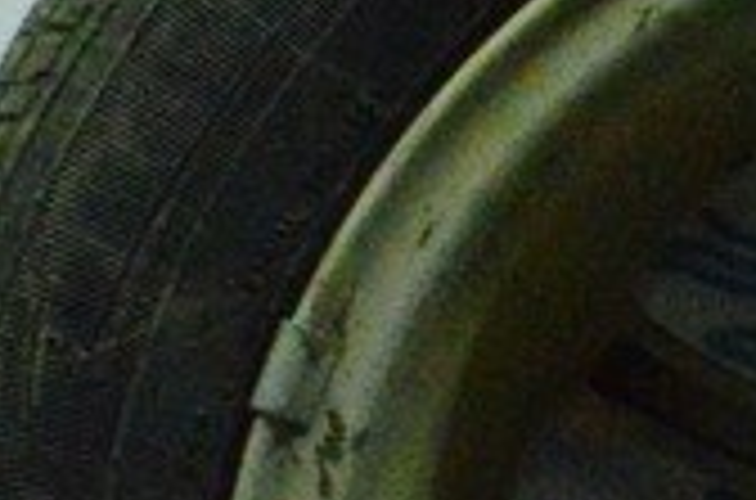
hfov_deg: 9.1
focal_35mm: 220
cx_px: 1206
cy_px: 628
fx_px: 4607
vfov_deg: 6.2
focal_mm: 24
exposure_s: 1/60
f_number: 25
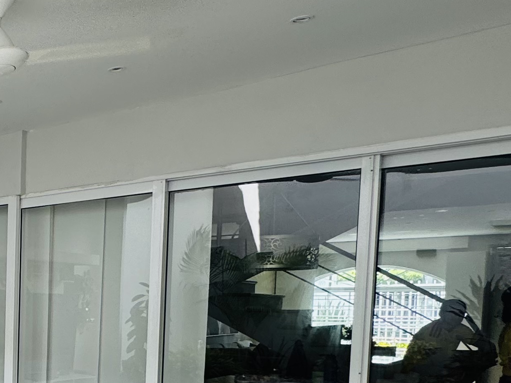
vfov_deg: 30.1
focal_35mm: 46
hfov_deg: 29.3
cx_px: -216
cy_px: 345
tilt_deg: -4.2
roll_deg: -0.2
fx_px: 679
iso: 40
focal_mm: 2.22
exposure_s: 1/154
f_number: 2.2
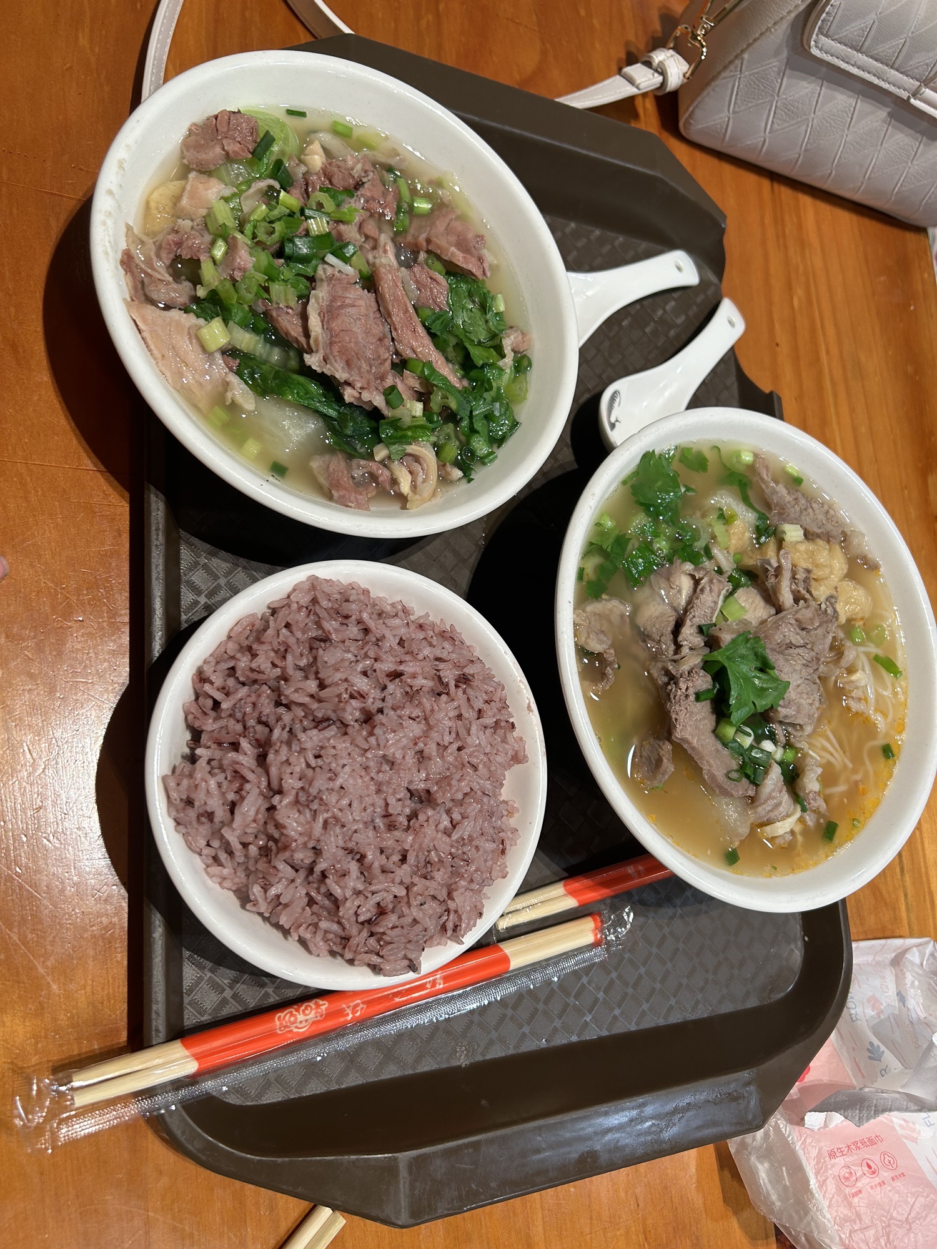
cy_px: 624
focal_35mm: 26
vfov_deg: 67.3
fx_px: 938
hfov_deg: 53.1
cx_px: 468
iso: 50
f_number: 1.5
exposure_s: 1/100
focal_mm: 5.7
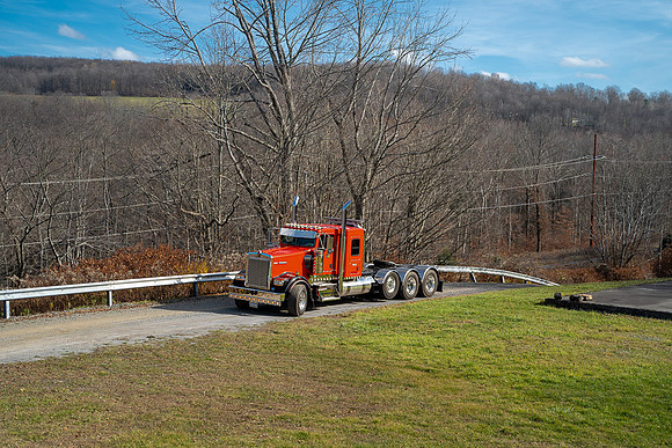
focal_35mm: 60
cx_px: 336
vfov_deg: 22.6
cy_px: 224
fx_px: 1120
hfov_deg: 33.4
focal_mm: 60
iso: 100
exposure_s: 1/50
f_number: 2.5
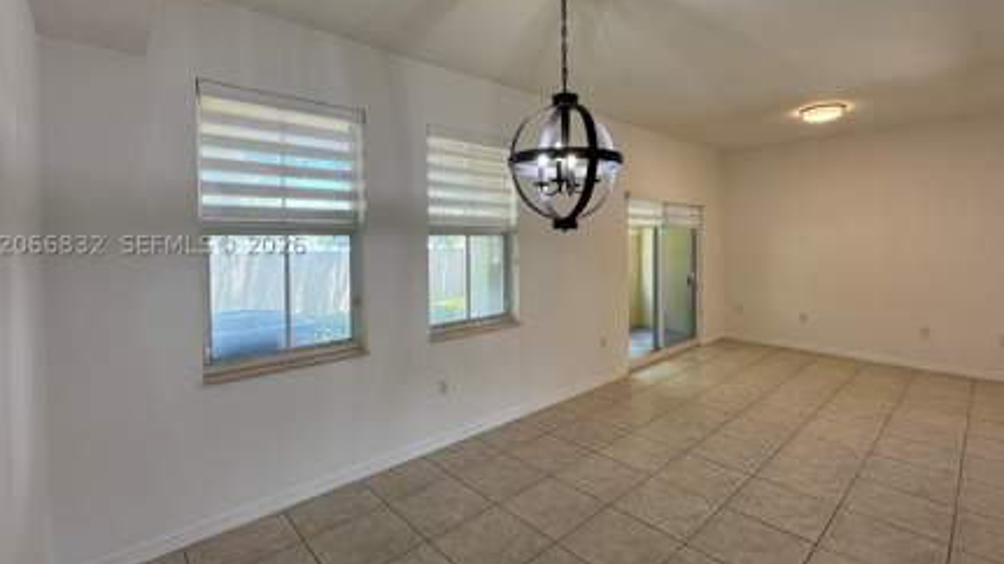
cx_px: 519
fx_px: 452
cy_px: 245
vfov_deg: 63.6
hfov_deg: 95.9
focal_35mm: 17
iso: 125
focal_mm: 2.22
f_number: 2.2
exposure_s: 1/120
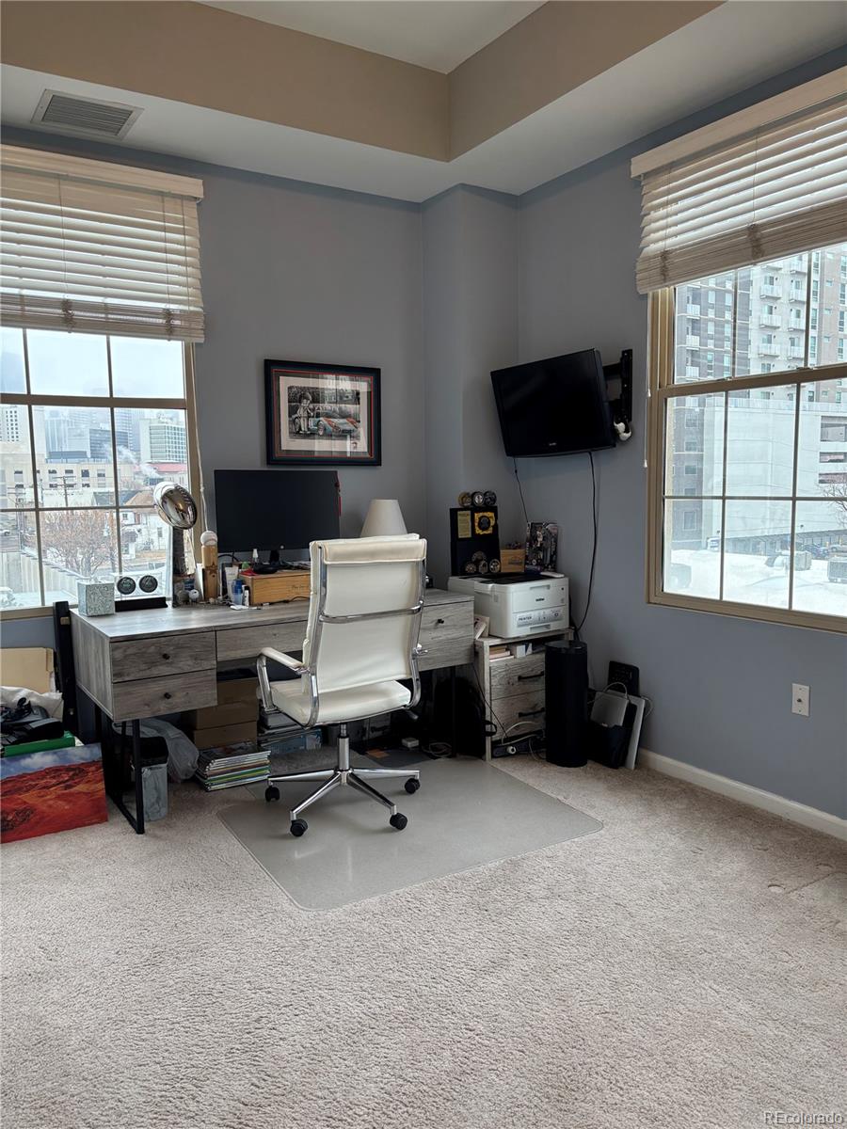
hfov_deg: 53.1
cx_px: 424
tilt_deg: -6.2
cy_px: 564
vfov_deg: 67.3
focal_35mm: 26
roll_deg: +0.4
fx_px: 848
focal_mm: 5.96
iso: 125
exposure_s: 1/120
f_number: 1.6
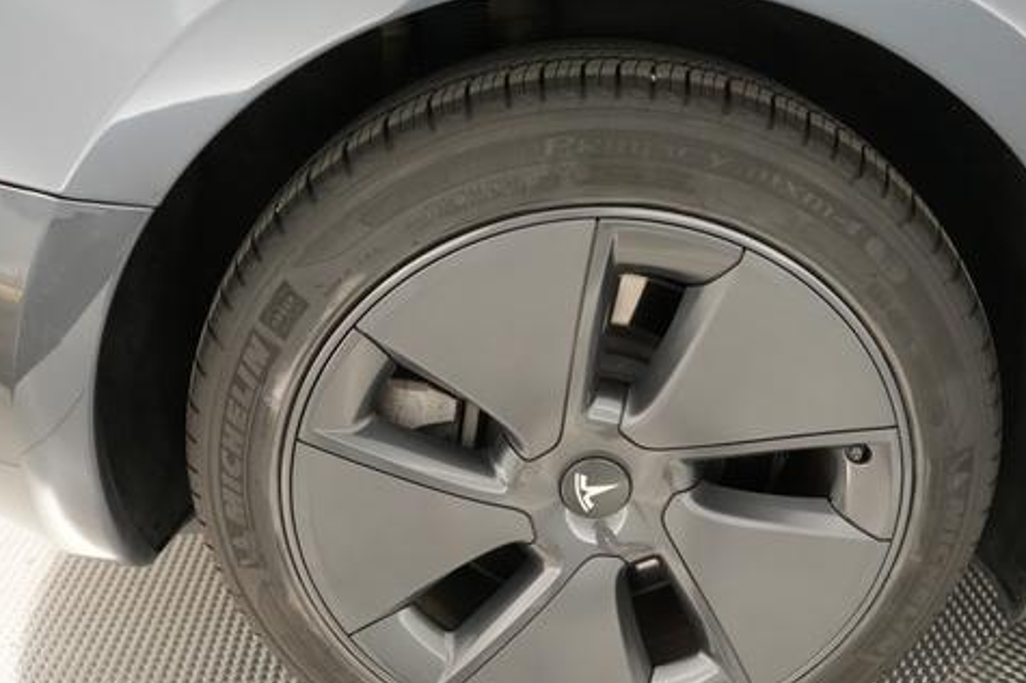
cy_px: 417
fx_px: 997
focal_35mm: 35
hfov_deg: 54.4
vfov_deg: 37.6
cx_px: 566
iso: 6400
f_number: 2.8
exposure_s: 1/250
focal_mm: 26
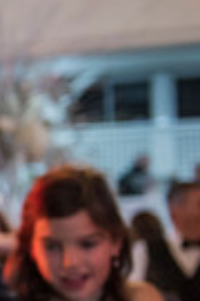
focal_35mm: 163
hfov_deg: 7.4
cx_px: -418
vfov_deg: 12.6
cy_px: 202
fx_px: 1358
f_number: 2.8
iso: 1000
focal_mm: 38
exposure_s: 1/125
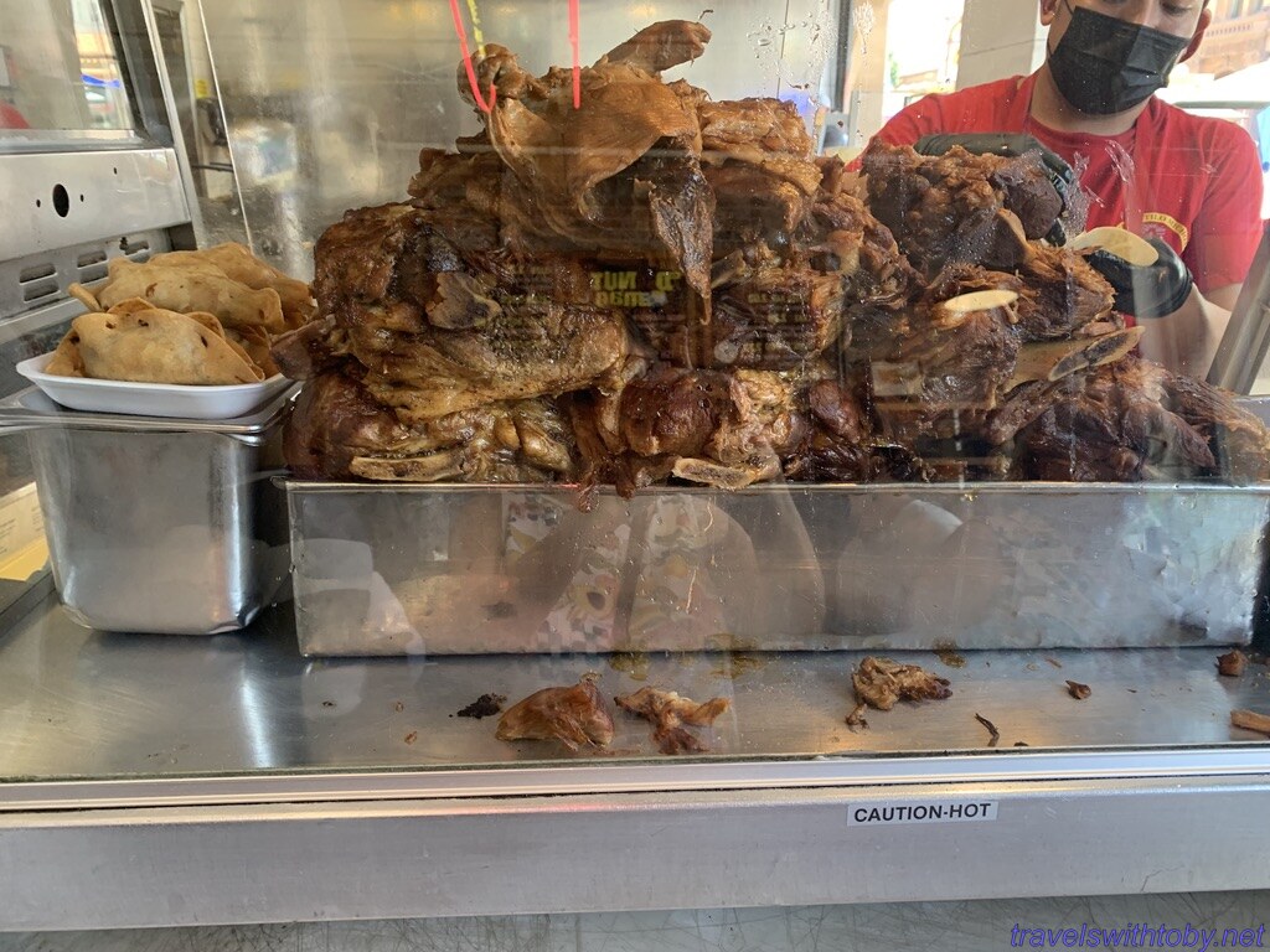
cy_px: 476
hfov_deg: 67.3
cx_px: 635
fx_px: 954
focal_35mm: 26
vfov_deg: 53.1
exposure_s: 1/60
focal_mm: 4.25
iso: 125
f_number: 1.8
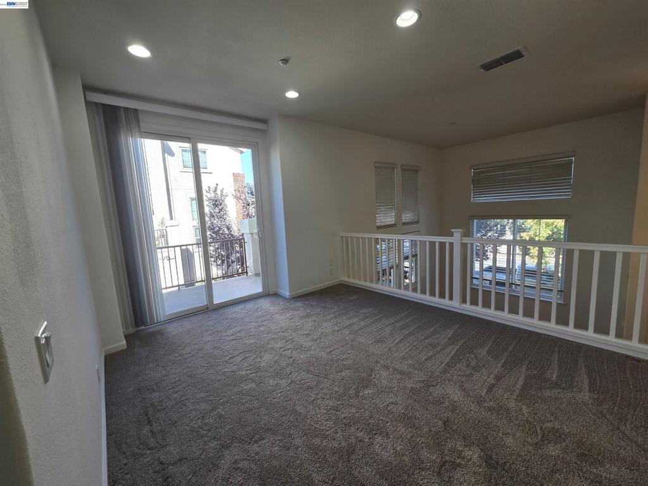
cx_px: 324
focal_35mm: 13
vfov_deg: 89.9
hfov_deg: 106.2
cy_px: 243
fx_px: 243
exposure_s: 1/125
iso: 50
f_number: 2.2
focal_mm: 2.2
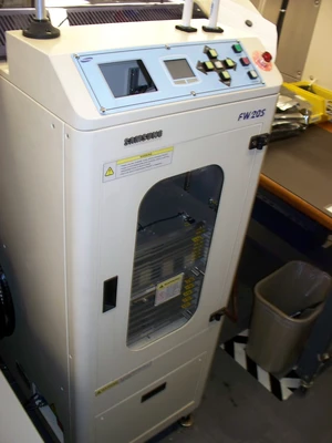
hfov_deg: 39.7
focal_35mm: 36
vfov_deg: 51.4
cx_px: 166
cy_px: 222
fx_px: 460
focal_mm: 7.54
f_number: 2.8
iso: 200
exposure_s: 1/40
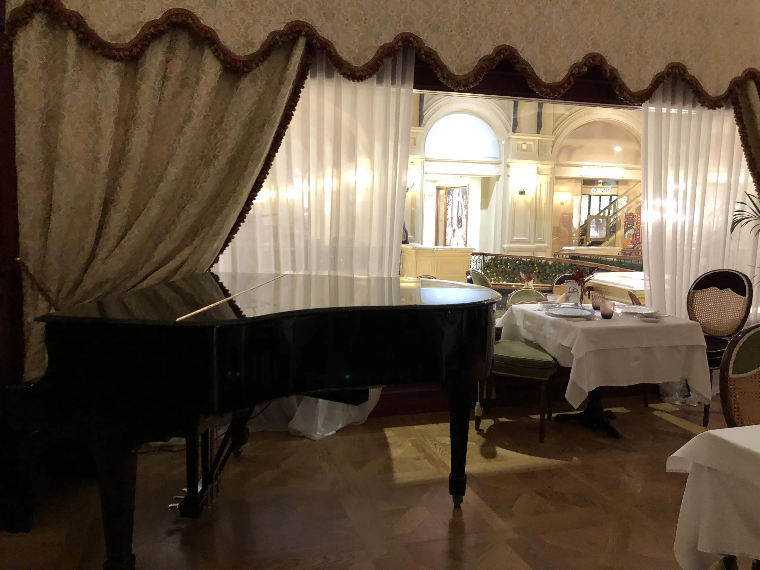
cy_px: 285
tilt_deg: -5.9
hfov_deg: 63.4
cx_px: 380
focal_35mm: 28
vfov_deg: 49.7
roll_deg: -0.7
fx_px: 615
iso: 100
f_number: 1.8
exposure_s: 1/11
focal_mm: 4
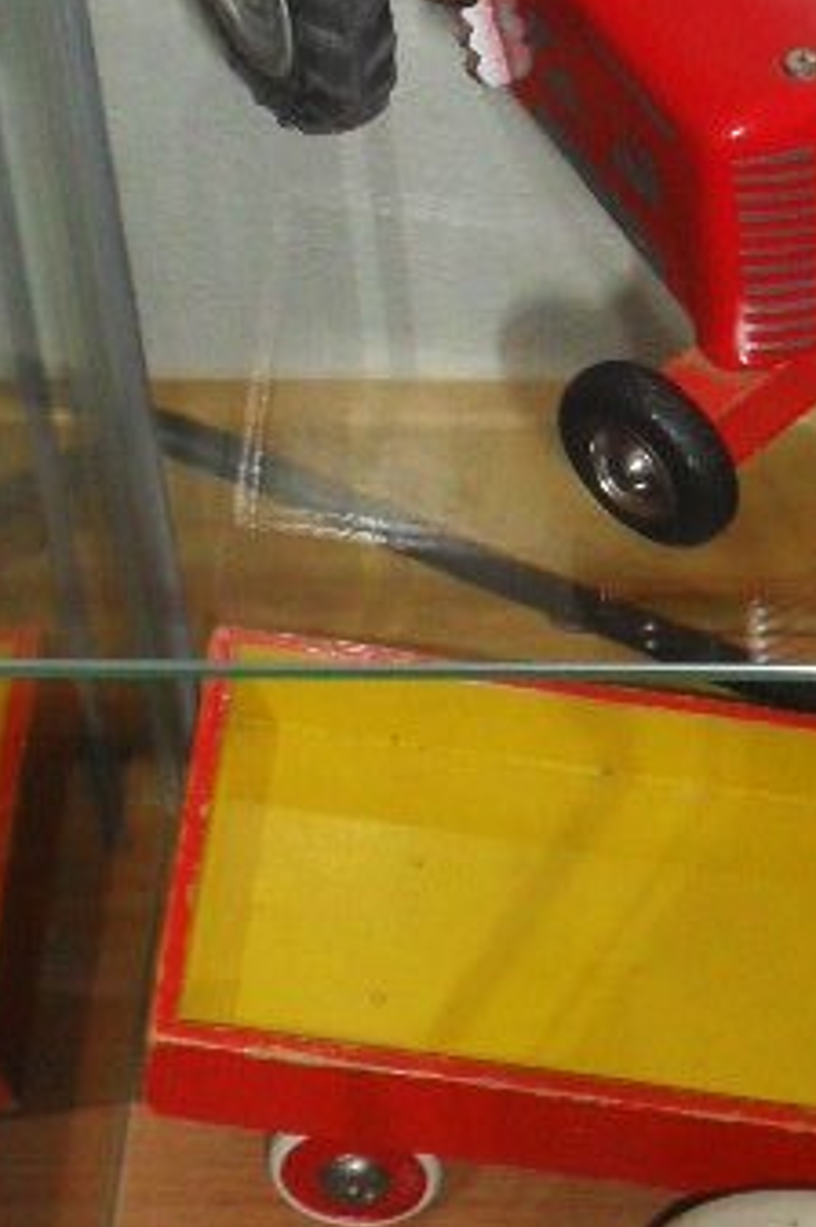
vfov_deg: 13.2
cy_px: 455
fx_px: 5280
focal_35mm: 155
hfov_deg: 8.7
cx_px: 944
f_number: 3.9
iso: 200
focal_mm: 8.7
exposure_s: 1/45
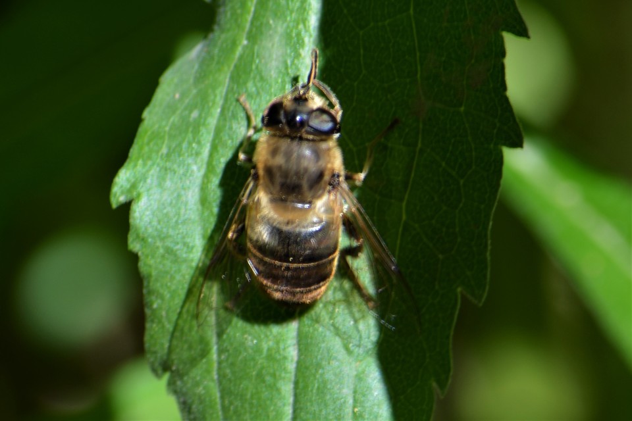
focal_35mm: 450
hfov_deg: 4.6
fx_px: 7899
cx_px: 316
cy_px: 210
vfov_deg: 3.1
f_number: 8
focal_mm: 300
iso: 110
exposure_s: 1/125
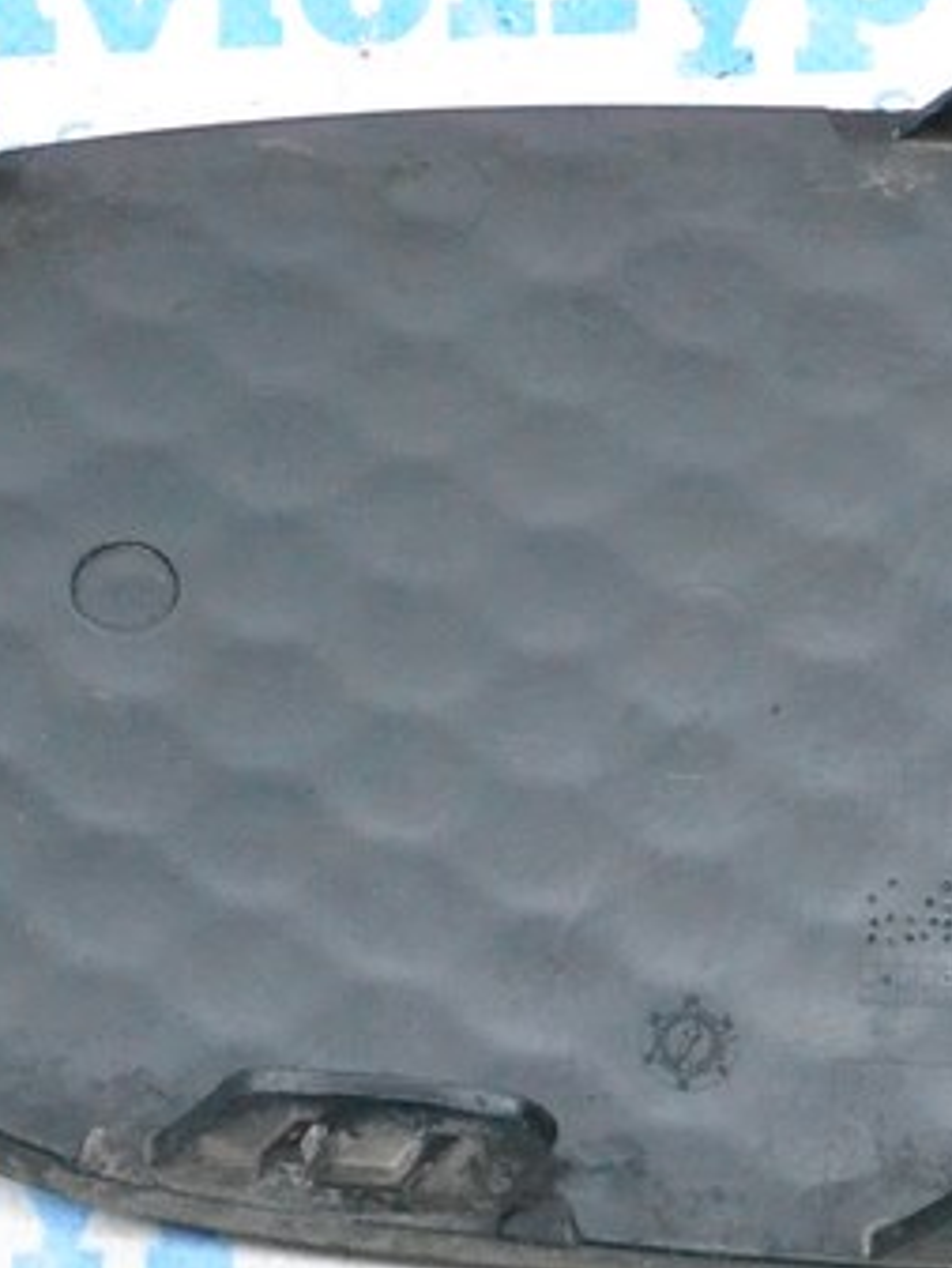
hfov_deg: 12.6
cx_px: 1215
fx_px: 4178
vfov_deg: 17.3
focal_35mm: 114
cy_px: 574
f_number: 10
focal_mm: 26
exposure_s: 1/125
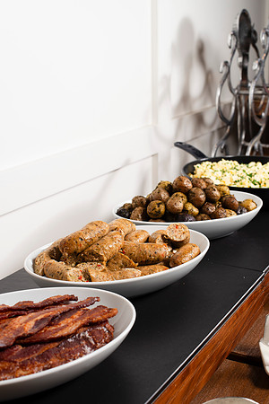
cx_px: 134
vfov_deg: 39.6
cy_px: 202
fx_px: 560
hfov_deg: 27.0
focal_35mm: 50
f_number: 8
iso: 250
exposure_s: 1/100
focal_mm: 50
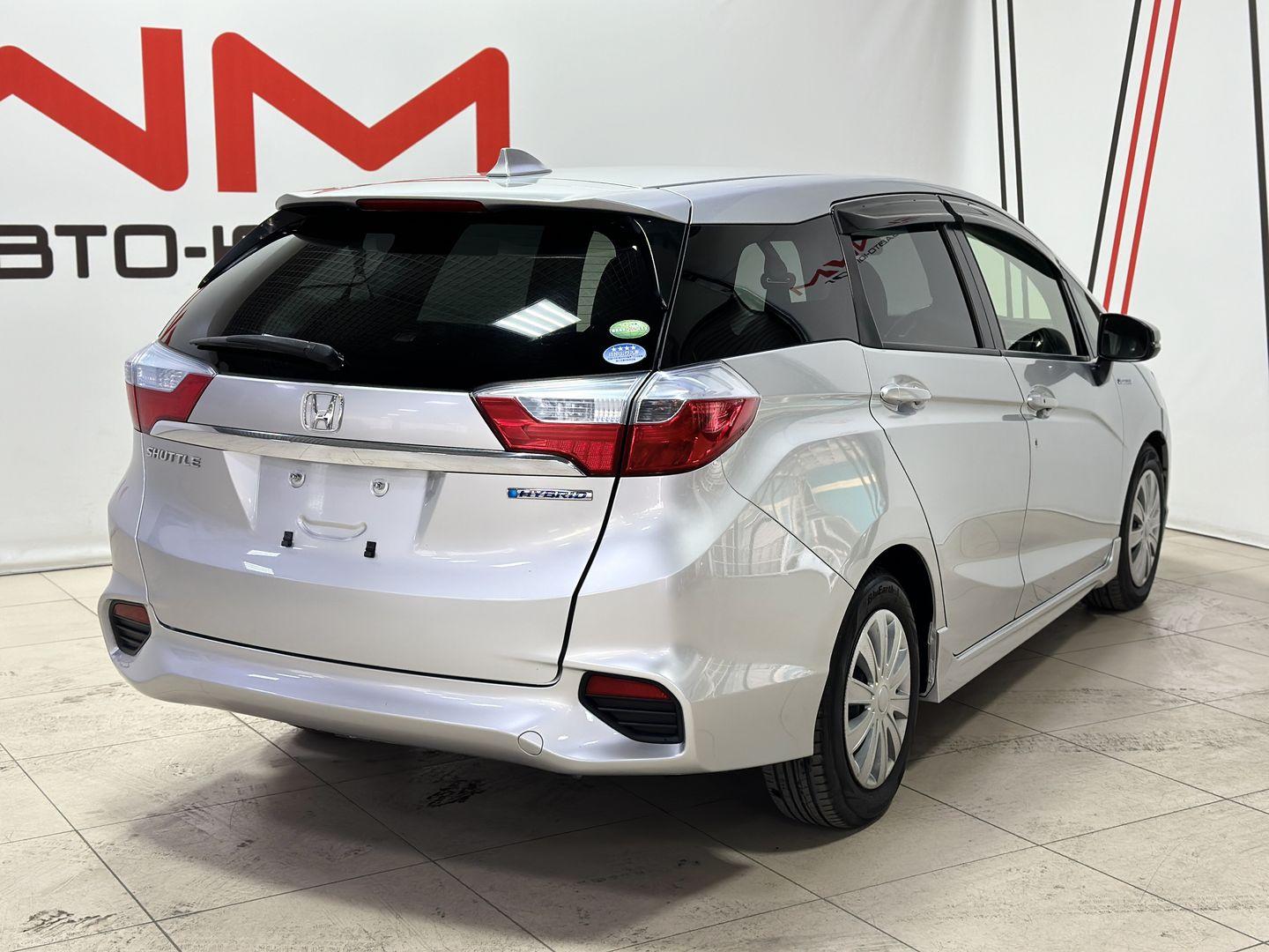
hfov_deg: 39.7
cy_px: 476
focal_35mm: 48
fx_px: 1760
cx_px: 634
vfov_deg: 30.3
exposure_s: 1/100
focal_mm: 6.86
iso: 100
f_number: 1.78
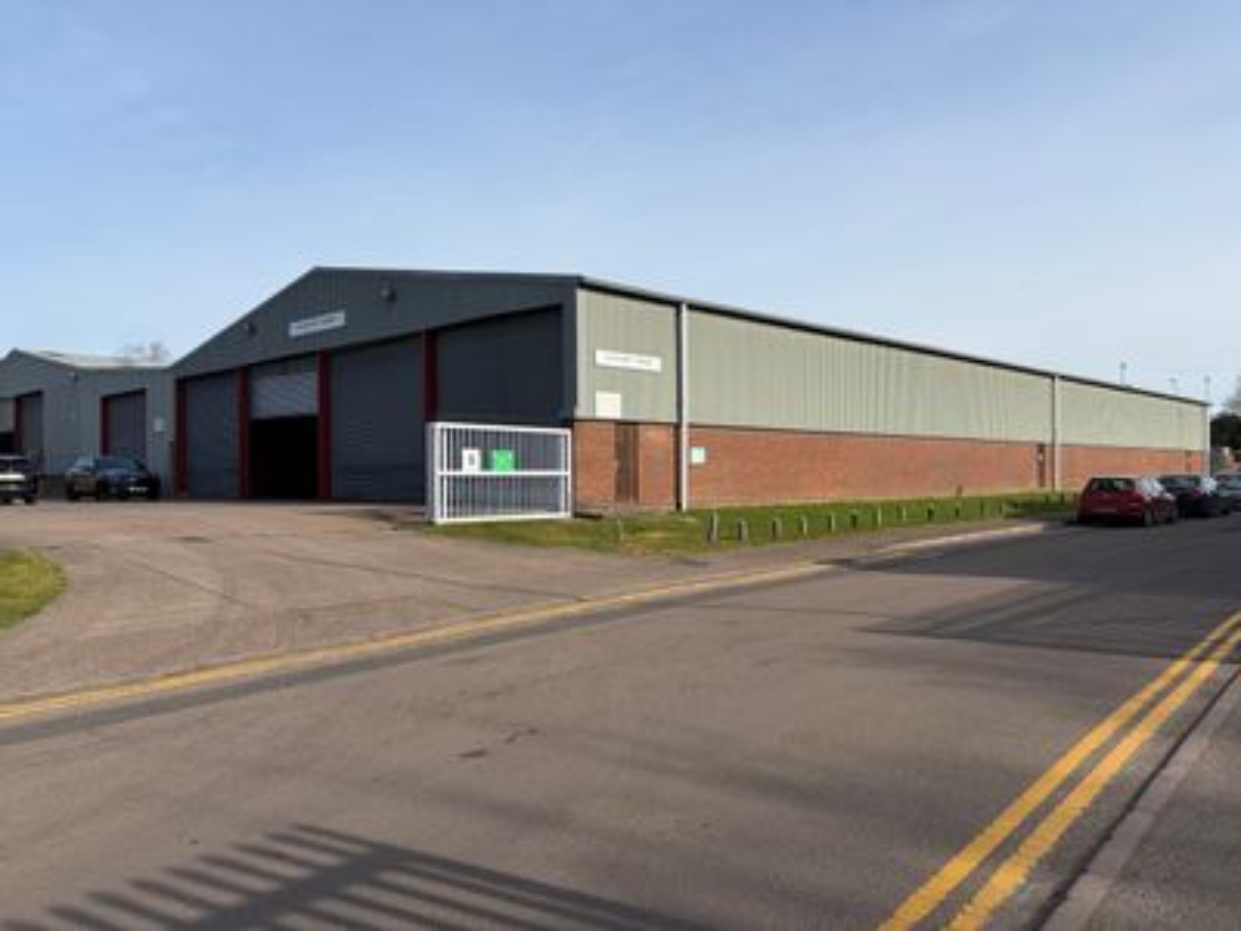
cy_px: 466
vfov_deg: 53.1
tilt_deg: +0.8
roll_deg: +1.6
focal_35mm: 26
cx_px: 620
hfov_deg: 67.3
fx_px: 932
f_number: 1.6
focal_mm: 5.96
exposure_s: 1/3448
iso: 50
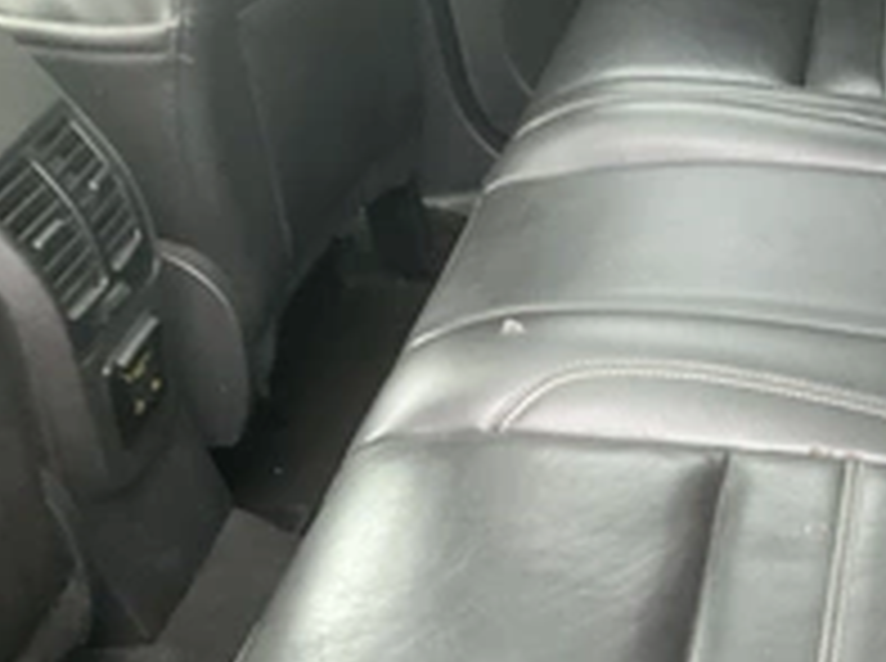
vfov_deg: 23.9
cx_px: 846
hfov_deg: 30.8
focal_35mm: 59
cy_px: 621
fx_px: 1507
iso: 100
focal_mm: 3
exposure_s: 1/60
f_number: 1.8
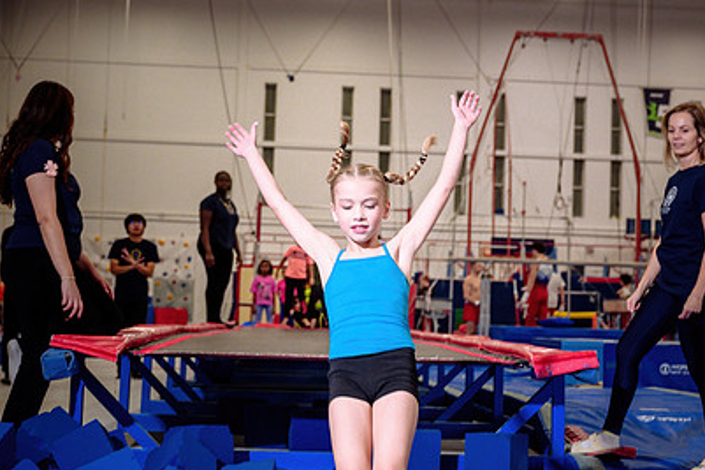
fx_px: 1409
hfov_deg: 28.0
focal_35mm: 72
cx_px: 454
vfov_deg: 18.9
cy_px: 215
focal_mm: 40
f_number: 3.5
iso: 1600
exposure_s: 1/400
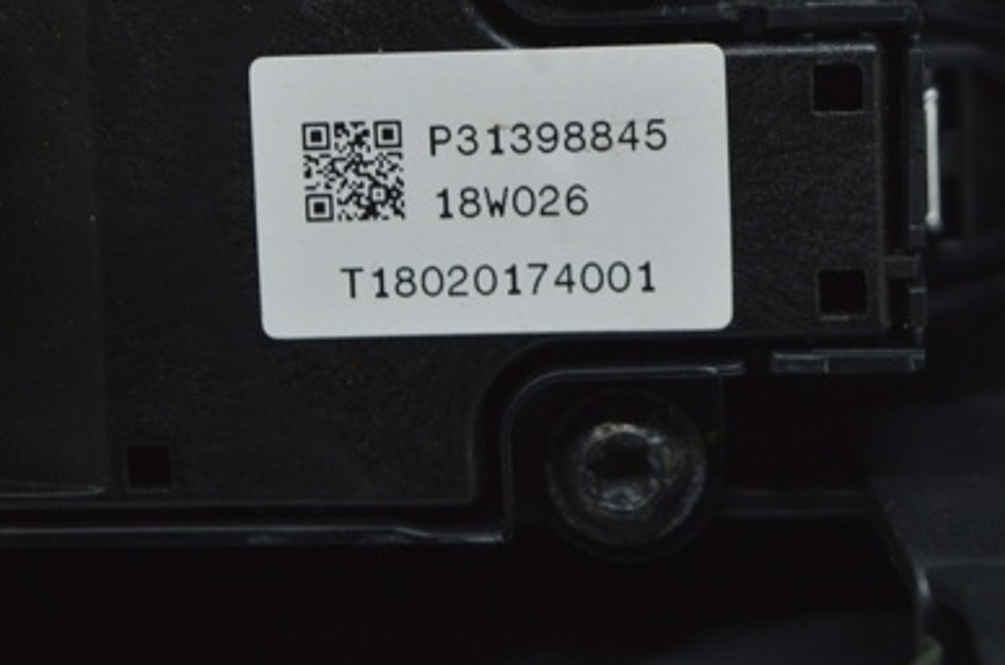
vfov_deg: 13.0
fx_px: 2897
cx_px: 500
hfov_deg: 19.7
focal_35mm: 104
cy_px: 133
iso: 400
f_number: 5
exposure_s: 1/40
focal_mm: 42
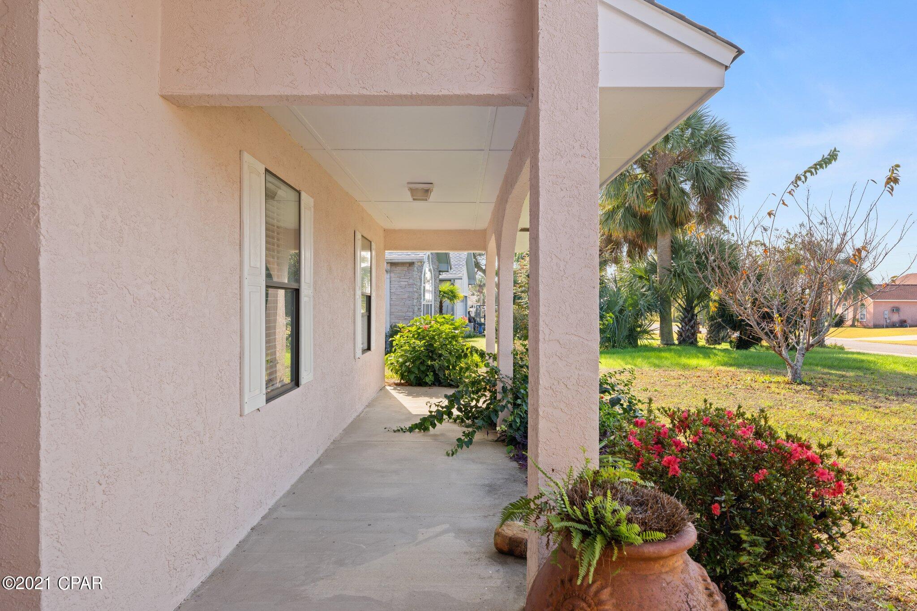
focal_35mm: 24
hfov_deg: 73.7
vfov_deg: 53.1
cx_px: 458
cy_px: 306
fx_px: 611
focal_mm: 24
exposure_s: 1/15
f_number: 9
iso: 100
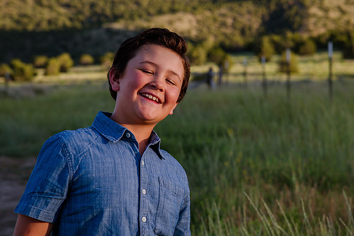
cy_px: 110
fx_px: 1264
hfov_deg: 15.9
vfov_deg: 10.6
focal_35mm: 129
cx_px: 189
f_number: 8
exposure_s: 1/160
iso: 160
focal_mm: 112
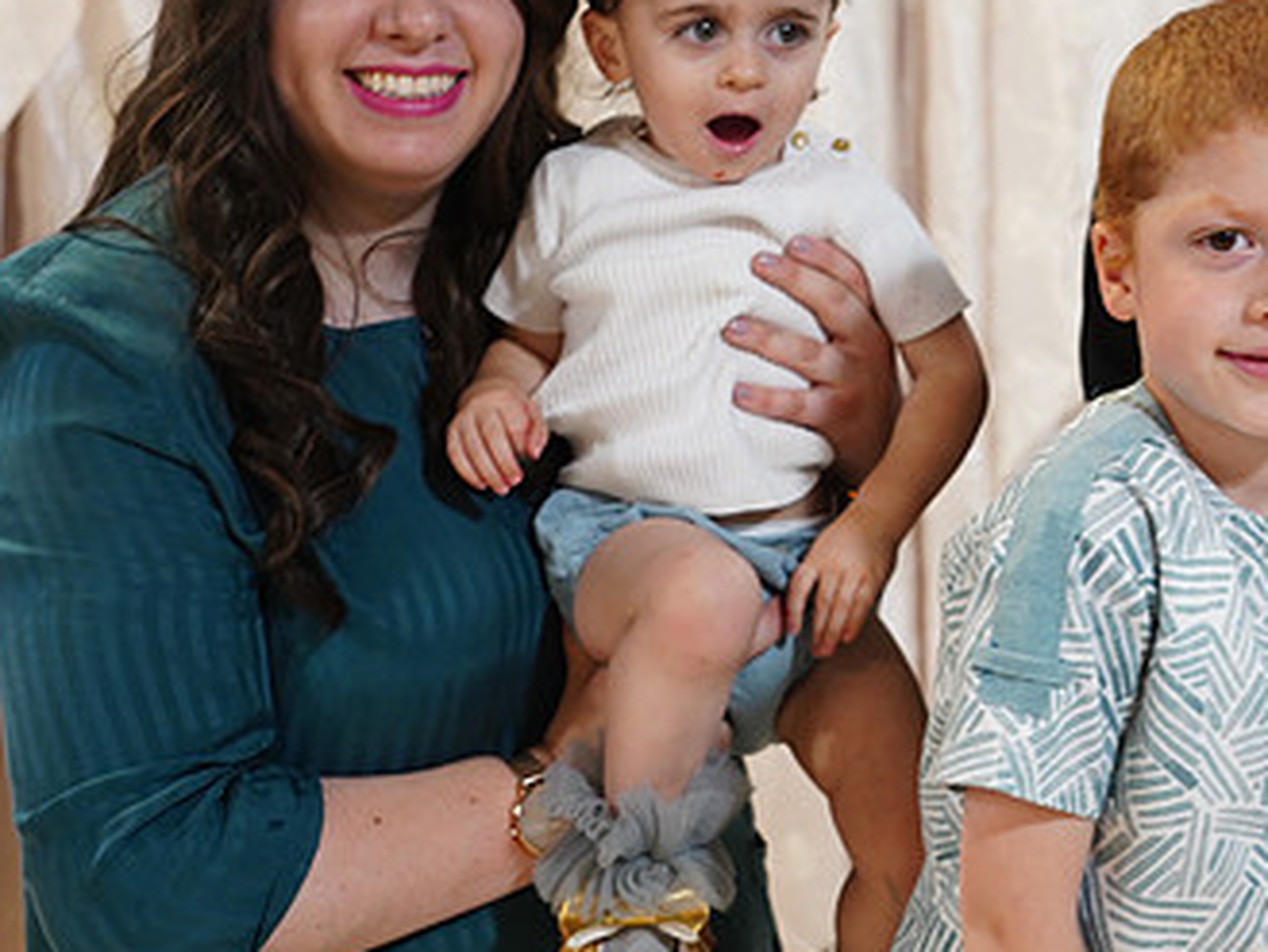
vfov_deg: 18.8
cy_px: 229
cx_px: 1068
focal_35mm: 78
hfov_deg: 24.5
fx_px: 2858
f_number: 4.5
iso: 2000
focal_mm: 46
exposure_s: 1/100
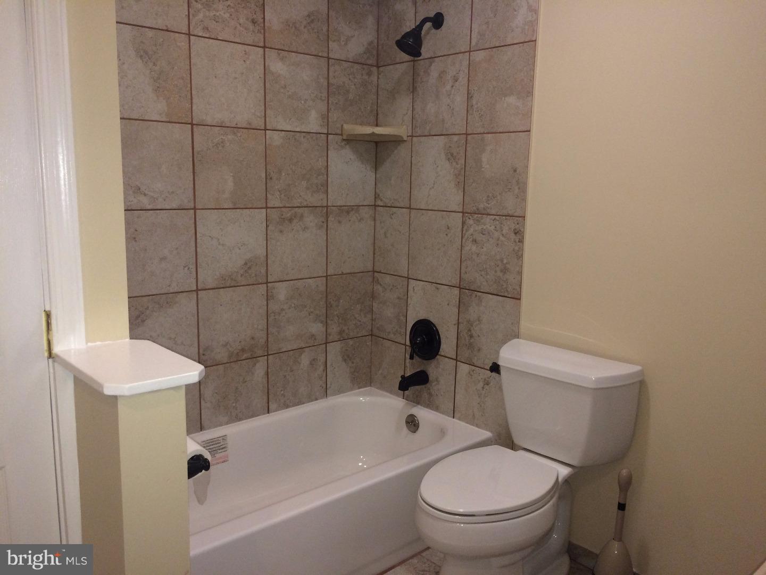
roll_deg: -0.4
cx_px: 383
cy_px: 288
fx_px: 642
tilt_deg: -11.6
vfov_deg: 48.2
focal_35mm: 29
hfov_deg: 61.7
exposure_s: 1/30
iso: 125
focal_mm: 4.15
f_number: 2.2
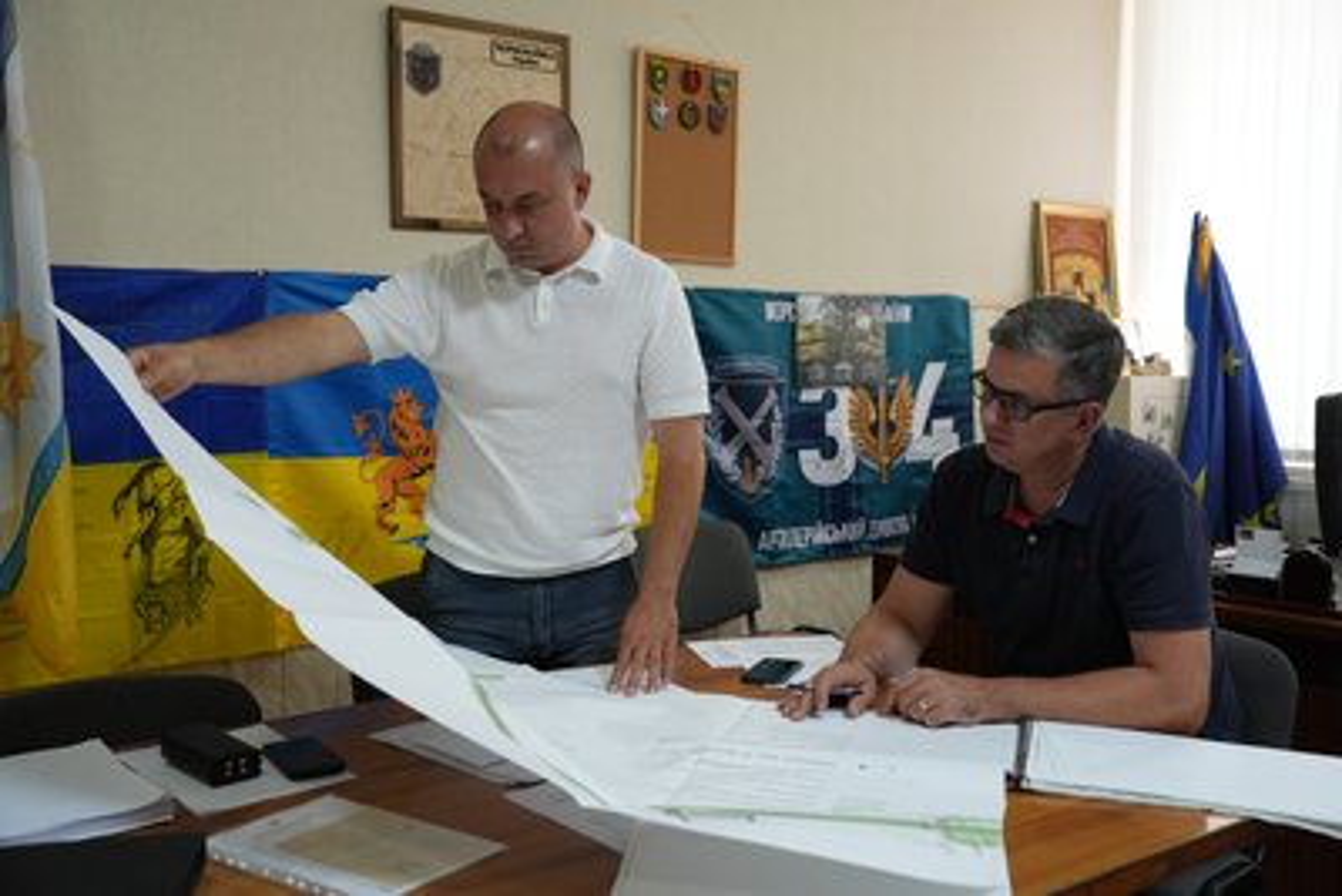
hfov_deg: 54.4
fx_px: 1305
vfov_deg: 37.9
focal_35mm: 35
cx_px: 671
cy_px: 448
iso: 1250
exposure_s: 1/160
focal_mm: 35
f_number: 4
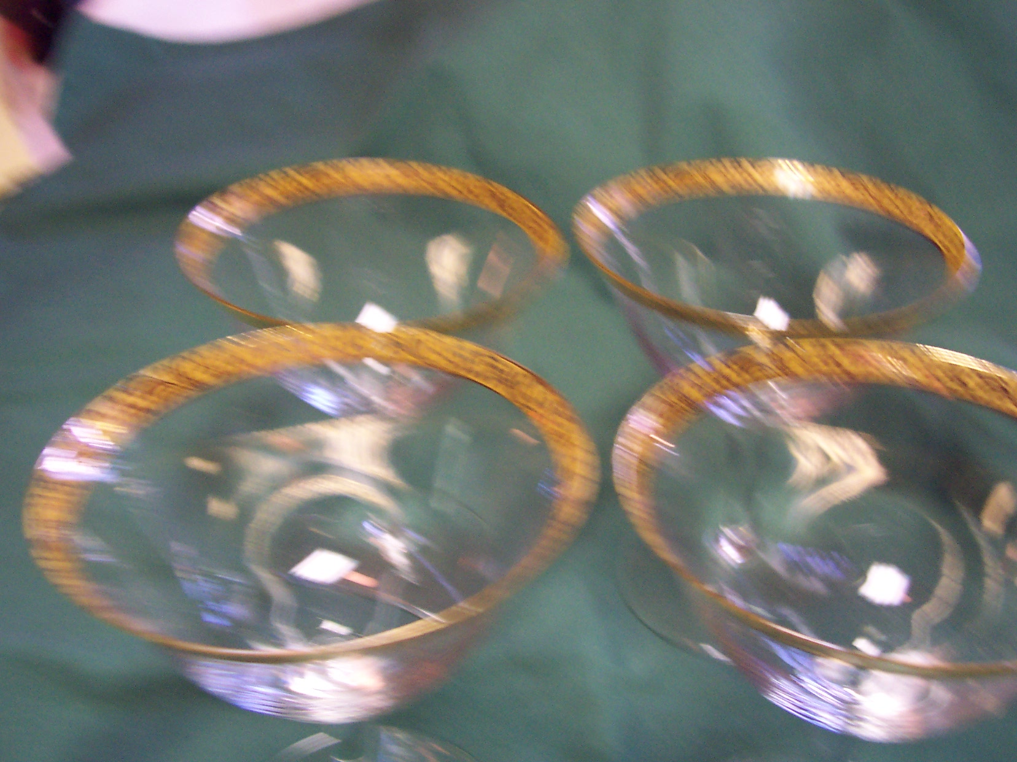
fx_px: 1087
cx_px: 508
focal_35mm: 37
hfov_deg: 50.1
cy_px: 381
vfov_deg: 38.7
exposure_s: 1/30
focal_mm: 5.6
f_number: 2.8
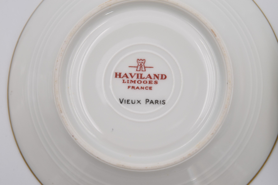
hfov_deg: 28.1
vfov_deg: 18.9
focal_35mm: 72
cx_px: 139
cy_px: 92
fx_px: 556
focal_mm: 48
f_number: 5.6
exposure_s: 1/125
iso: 160
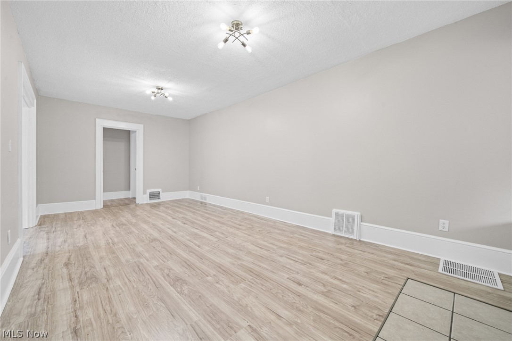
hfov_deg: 104.3
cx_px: 256
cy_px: 170
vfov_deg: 81.2
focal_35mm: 14
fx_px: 199
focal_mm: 14
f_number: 9
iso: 250
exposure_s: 1/5
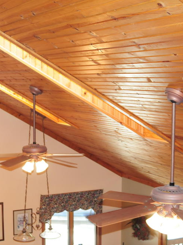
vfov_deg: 27.4
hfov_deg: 20.7
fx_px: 500
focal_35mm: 71
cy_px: 142
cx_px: 76
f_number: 5
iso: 800
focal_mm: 28
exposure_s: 1/60
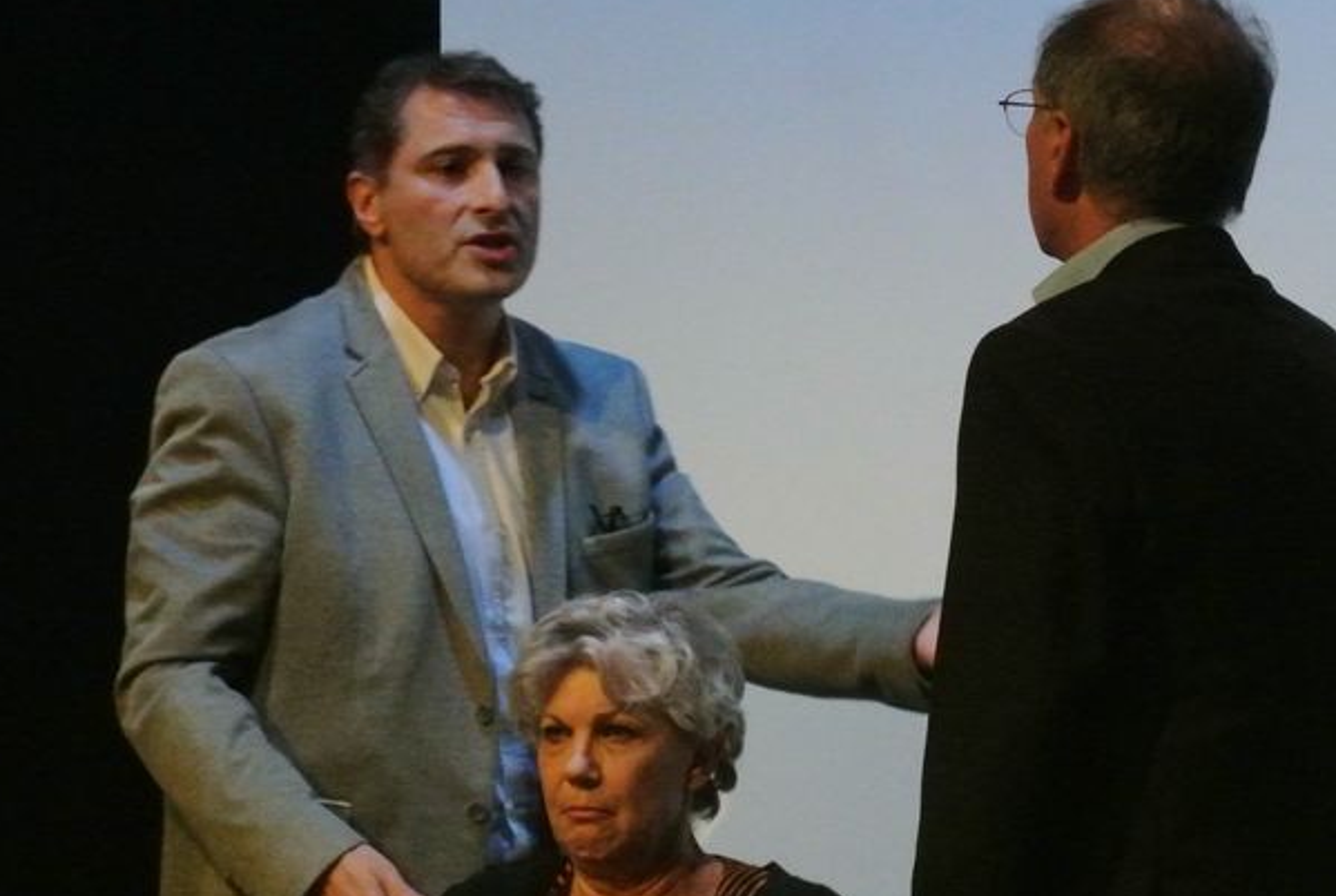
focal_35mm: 278
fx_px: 10337
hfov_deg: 7.4
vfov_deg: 5.0
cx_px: 678
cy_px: 509
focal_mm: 77.1
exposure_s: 1/100
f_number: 11
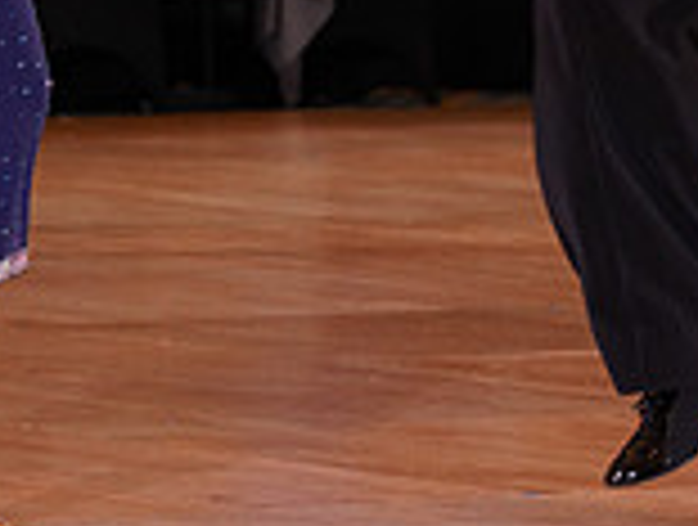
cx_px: 340
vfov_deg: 3.9
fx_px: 7620
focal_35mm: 377
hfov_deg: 5.2
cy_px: -270
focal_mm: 105
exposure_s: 1/160
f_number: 5.6
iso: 1600
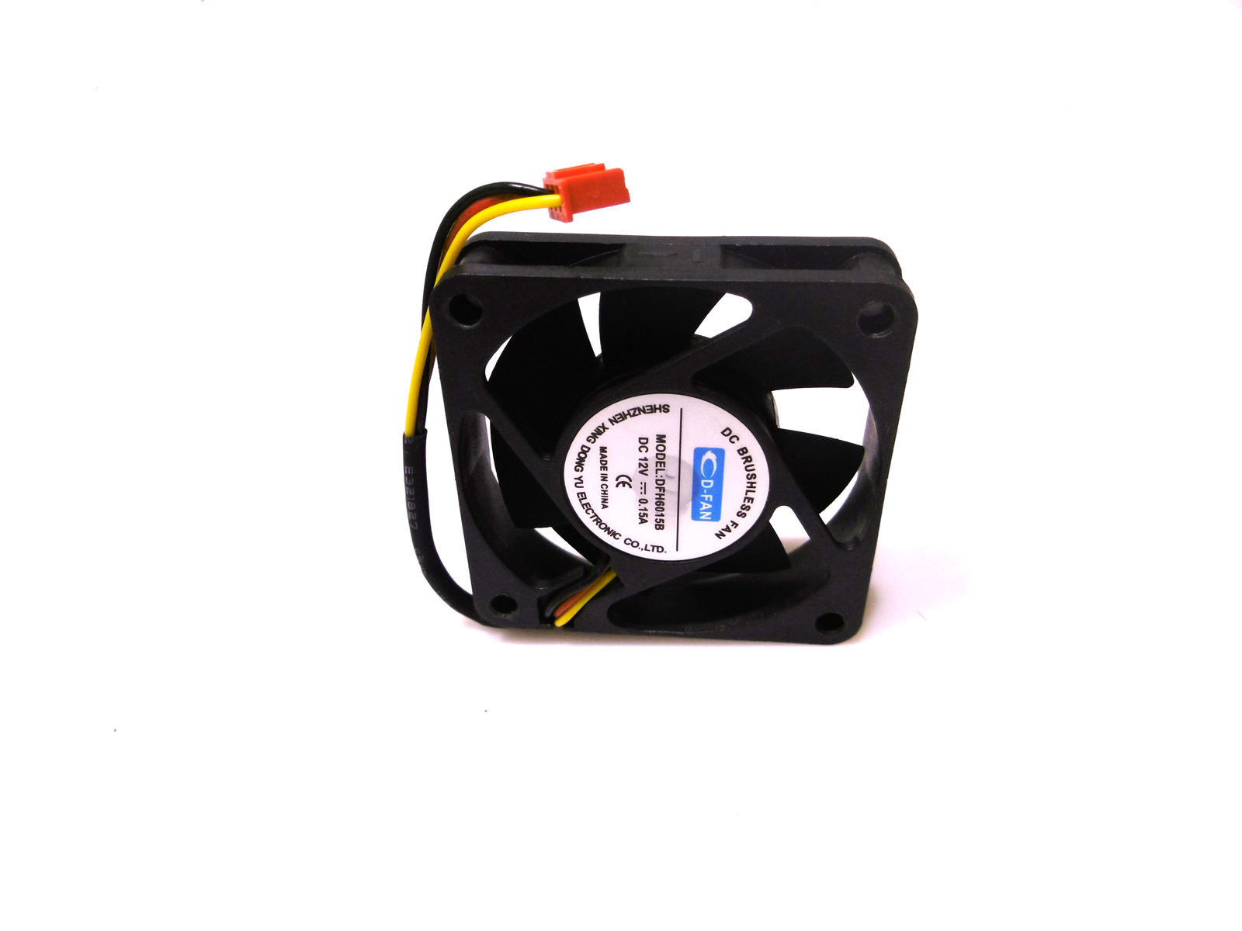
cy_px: 466
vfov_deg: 56.8
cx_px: 621
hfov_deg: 71.6
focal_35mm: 24
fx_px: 861
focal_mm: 4.3
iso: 100
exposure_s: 1/200
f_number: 3.1
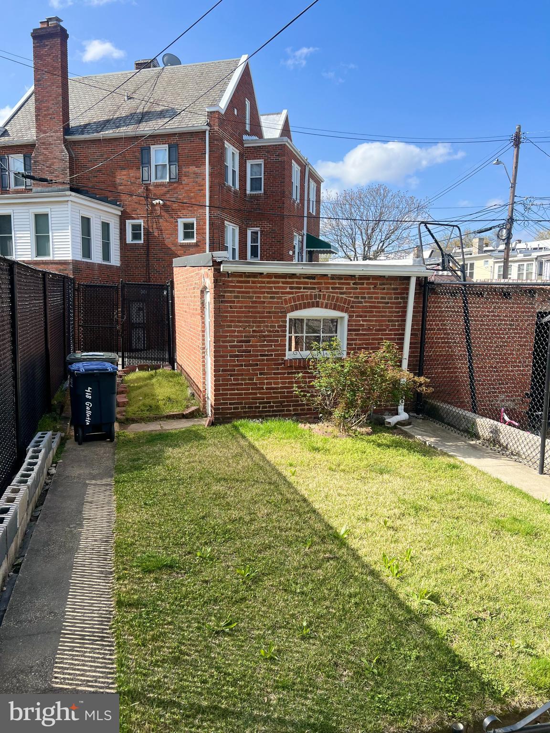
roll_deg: -1.2
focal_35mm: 26
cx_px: 275
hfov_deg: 53.1
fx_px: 551
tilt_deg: -5.6
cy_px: 366
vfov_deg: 67.3
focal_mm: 5.7
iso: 50
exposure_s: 1/2299
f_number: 1.5
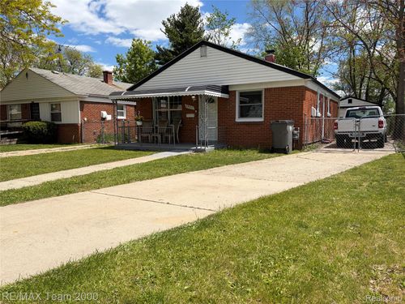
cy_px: 152
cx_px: 202
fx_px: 304
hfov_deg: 67.3
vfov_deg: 53.1
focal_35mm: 26
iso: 50
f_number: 1.6
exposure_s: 1/4329
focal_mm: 5.96
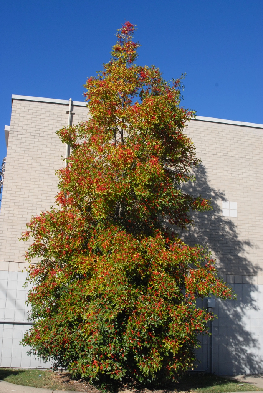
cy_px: 196
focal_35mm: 42
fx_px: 459
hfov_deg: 32.0
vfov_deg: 46.4
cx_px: 132
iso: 400
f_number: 10
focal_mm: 28
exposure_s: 1/400
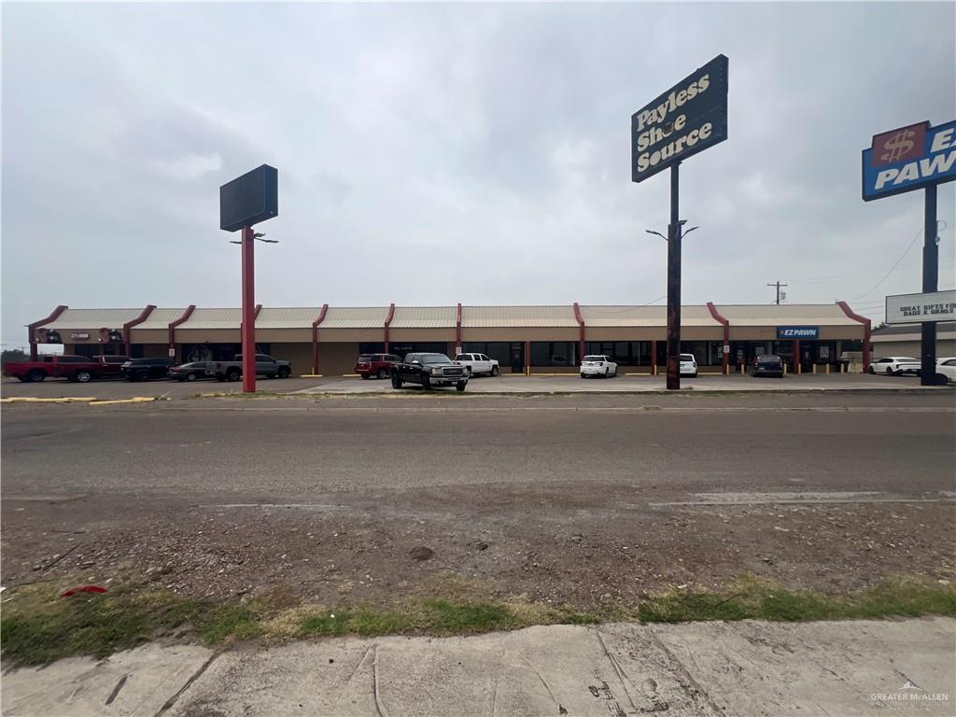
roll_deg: +0.0
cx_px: 478
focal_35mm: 13
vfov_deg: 89.9
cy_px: 358
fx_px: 359
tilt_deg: -0.8
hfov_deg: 106.2
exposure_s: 1/2370
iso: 32
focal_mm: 1.57
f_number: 1.8
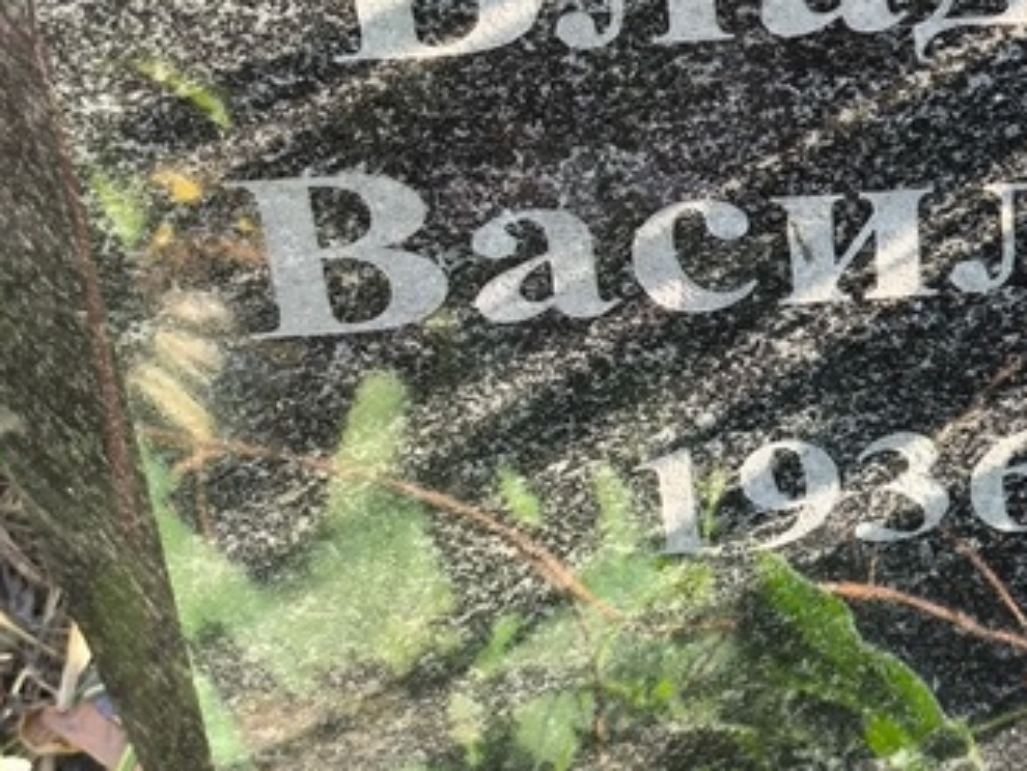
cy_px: -31
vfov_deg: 12.1
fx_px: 3592
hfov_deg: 15.7
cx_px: 1234
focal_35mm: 121
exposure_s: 1/120
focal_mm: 4.71
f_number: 1.7
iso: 80
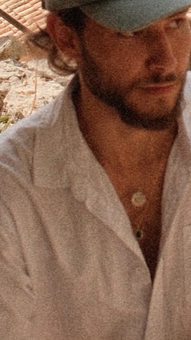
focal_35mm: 108
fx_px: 972
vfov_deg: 19.5
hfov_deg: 11.2
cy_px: 300
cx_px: 135
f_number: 5.6
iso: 500
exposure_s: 1/850
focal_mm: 23
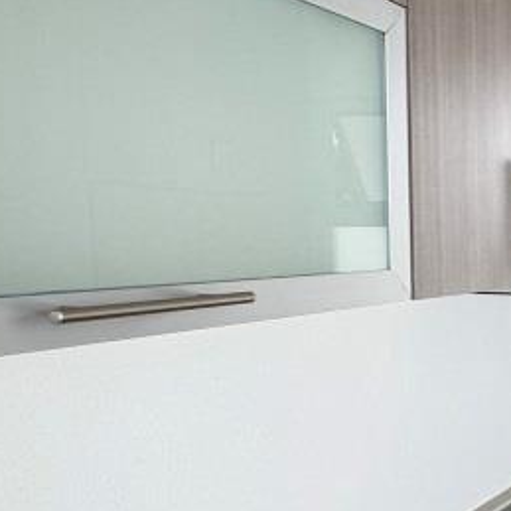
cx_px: 825
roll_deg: +0.4
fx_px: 818
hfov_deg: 24.2
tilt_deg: -2.4
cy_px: 266
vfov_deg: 34.7
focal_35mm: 49
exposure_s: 1/99
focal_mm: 2.22
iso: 64
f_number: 2.2
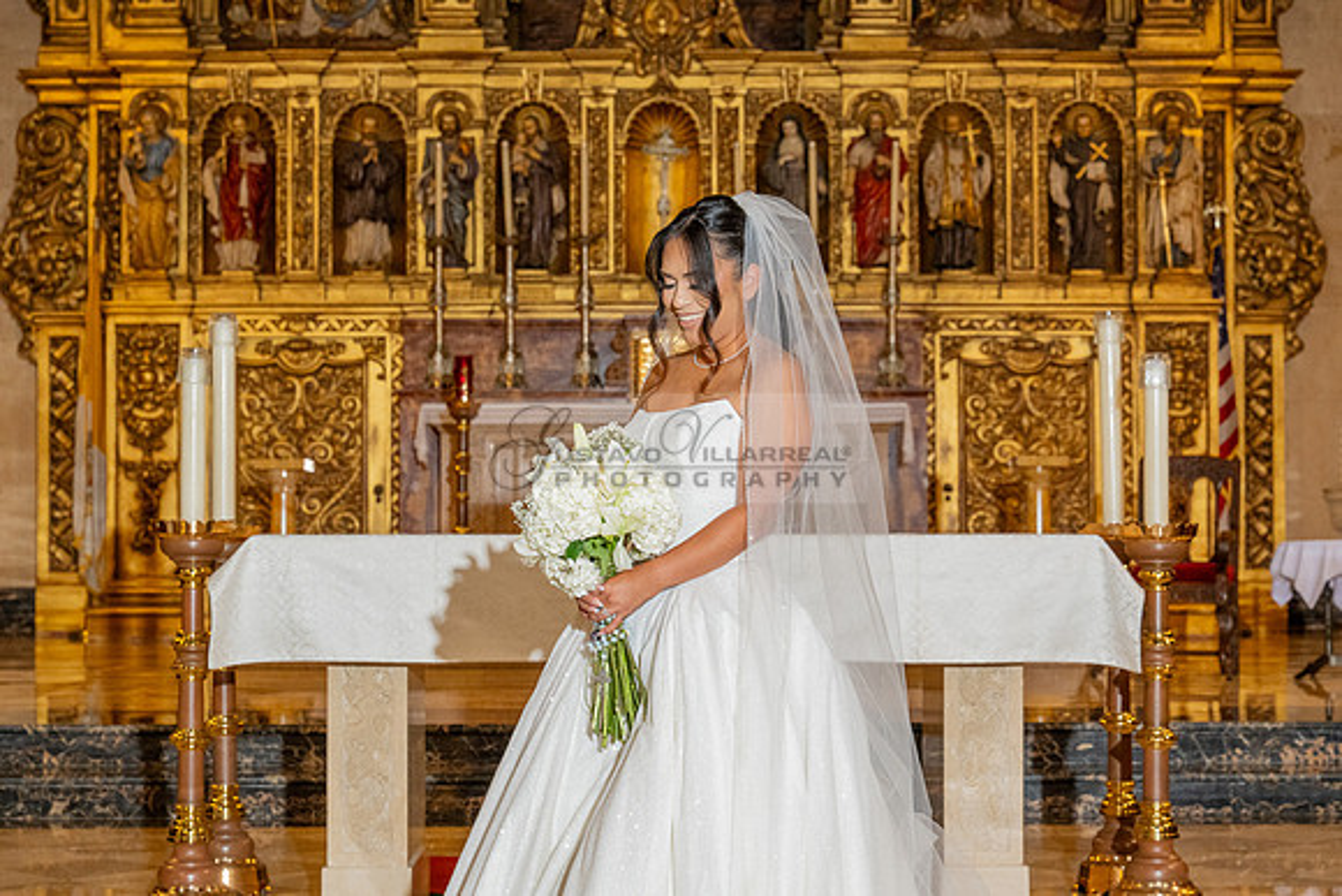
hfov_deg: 30.5
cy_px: 448
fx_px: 2461
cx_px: 671
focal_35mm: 66
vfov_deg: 20.6
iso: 2000
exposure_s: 1/200
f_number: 6.3
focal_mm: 66
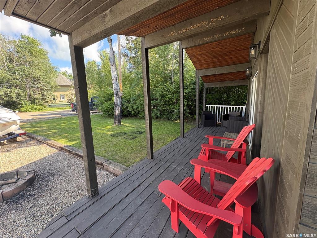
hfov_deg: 102.1
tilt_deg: -6.5
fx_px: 128
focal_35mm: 14
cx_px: 158
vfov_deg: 85.7
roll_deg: +3.1
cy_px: 119
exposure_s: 1/99
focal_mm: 2.22
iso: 64
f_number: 2.2
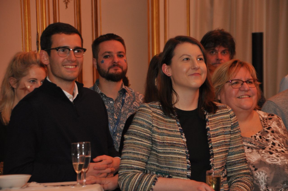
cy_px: 96
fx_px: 1318
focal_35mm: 165
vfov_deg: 8.3
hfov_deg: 12.5
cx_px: 144
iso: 800
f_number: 5.3
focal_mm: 110
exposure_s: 1/60
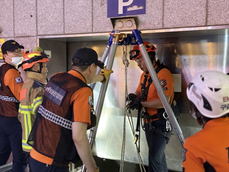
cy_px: 86
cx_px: 114
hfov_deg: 39.7
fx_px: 318
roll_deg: -0.6
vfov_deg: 30.3
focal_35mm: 48
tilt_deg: -2.7
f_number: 1.78
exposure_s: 1/30
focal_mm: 6.76
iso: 500
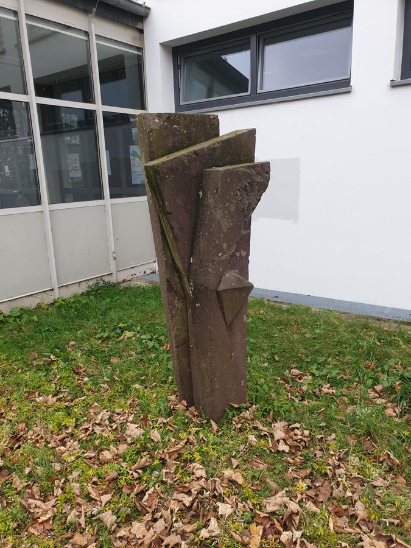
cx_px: 206
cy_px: 274
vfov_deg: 67.3
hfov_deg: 53.1
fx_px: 412
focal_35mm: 26
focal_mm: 4.3
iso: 80
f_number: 2.4
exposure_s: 1/100
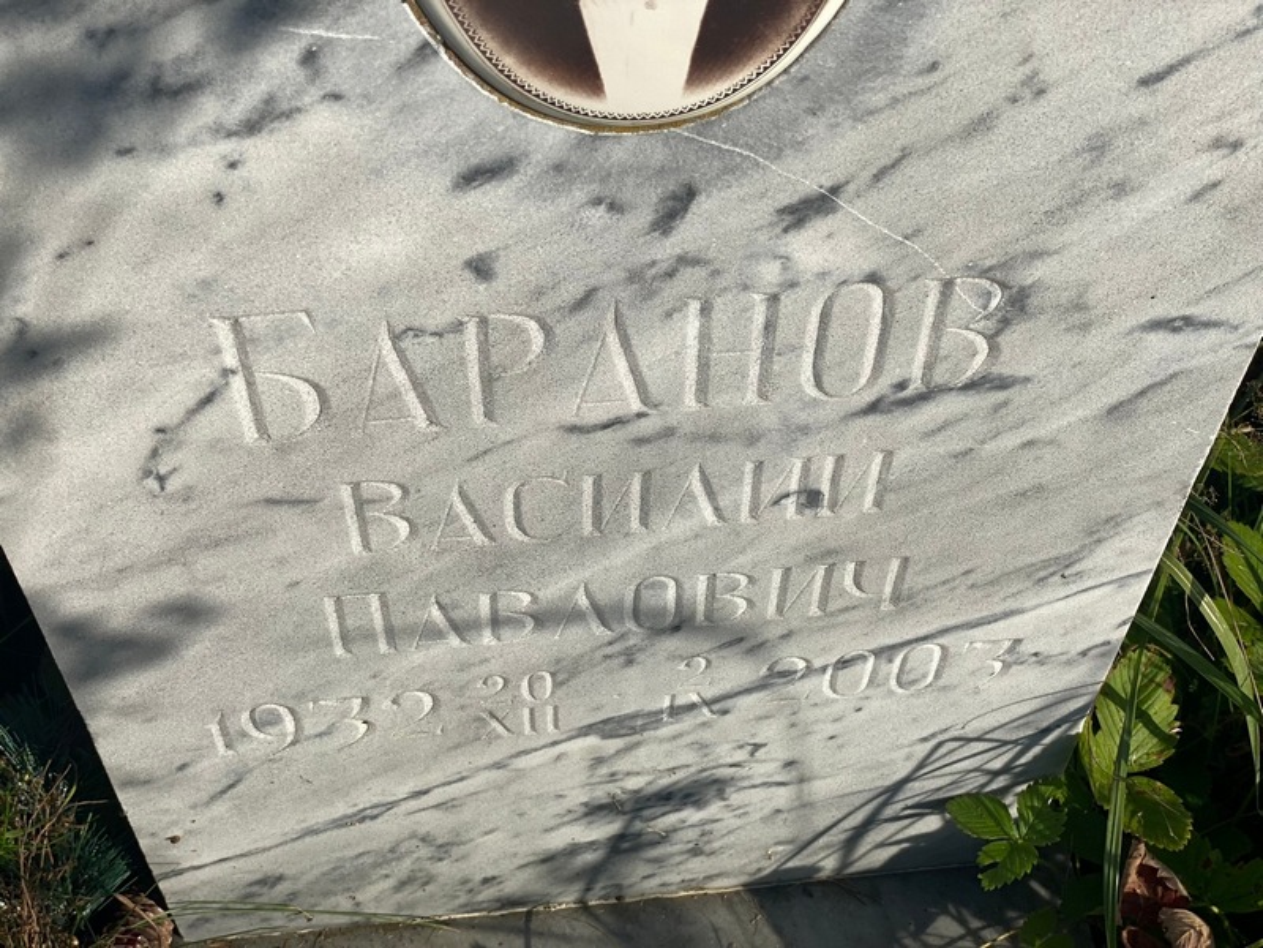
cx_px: 632
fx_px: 1897
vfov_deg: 28.0
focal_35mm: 52
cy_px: 474
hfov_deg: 36.8
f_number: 2
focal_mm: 6
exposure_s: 1/1996
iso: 20
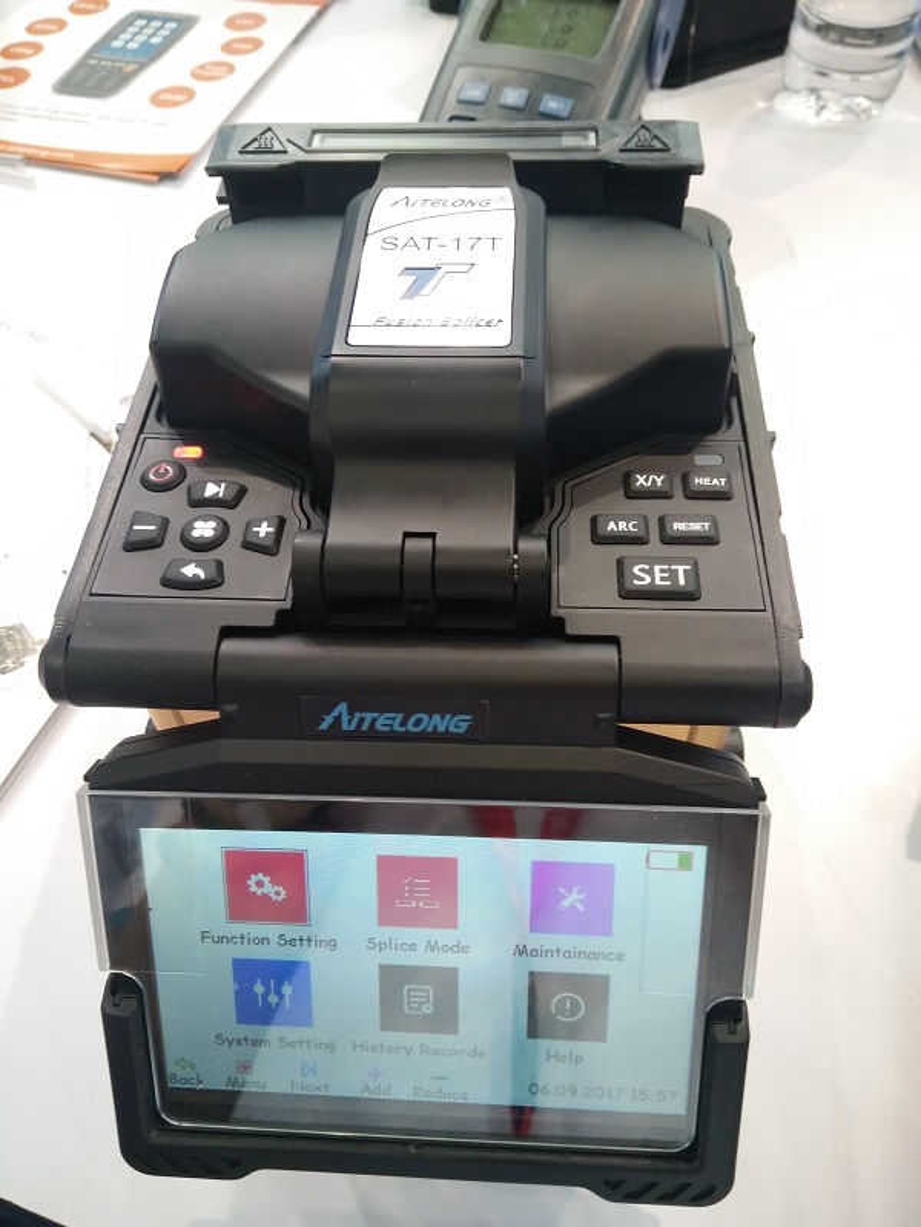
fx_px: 745
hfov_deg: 63.4
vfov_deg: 79.0
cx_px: 460
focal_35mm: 21
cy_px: 614
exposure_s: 1/33.3
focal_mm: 3.66
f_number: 2.2
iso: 147
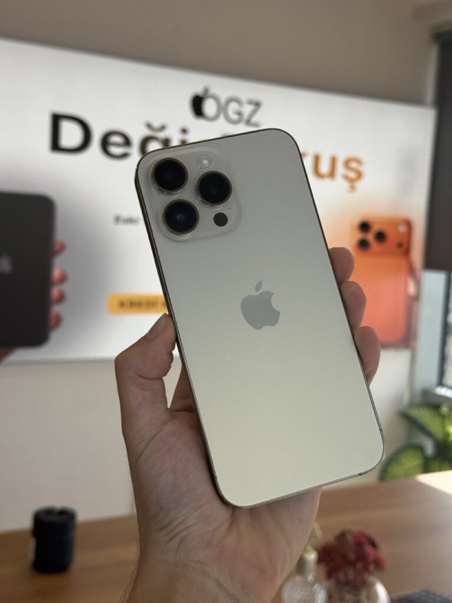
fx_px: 836
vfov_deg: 39.7
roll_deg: -3.3
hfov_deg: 30.3
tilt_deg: -4.1
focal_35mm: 48
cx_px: 226
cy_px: 302
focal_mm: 6.76
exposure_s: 1/1055
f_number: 1.78
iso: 100
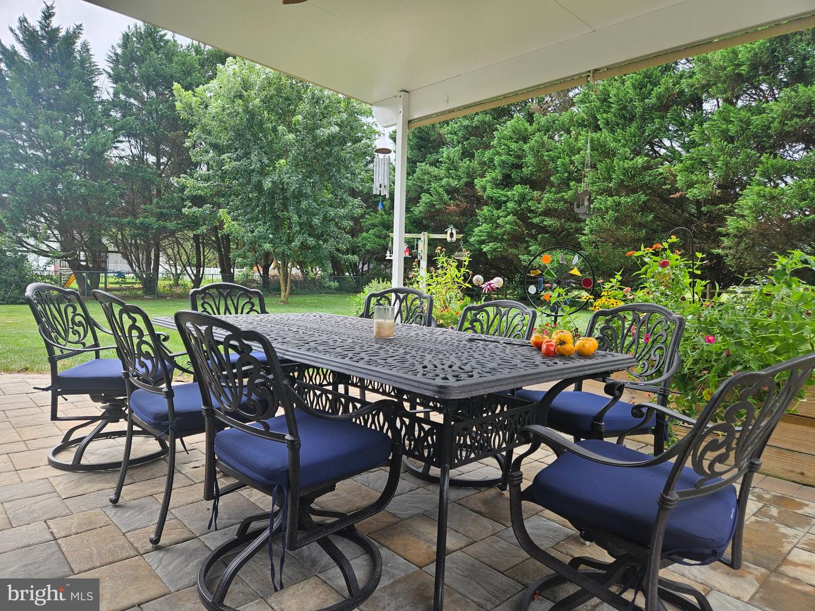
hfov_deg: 73.9
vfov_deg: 58.9
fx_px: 542
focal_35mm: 23
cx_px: 408
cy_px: 306
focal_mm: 5.4
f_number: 1.8
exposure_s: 1/292
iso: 25
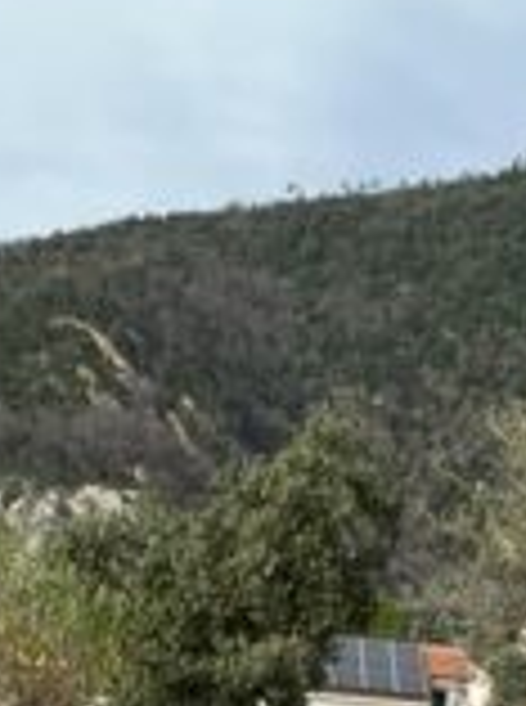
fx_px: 1729
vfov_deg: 15.5
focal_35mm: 85
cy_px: 1592
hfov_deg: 17.3
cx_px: 216
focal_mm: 1.57
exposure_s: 1/415
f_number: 1.8
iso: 32
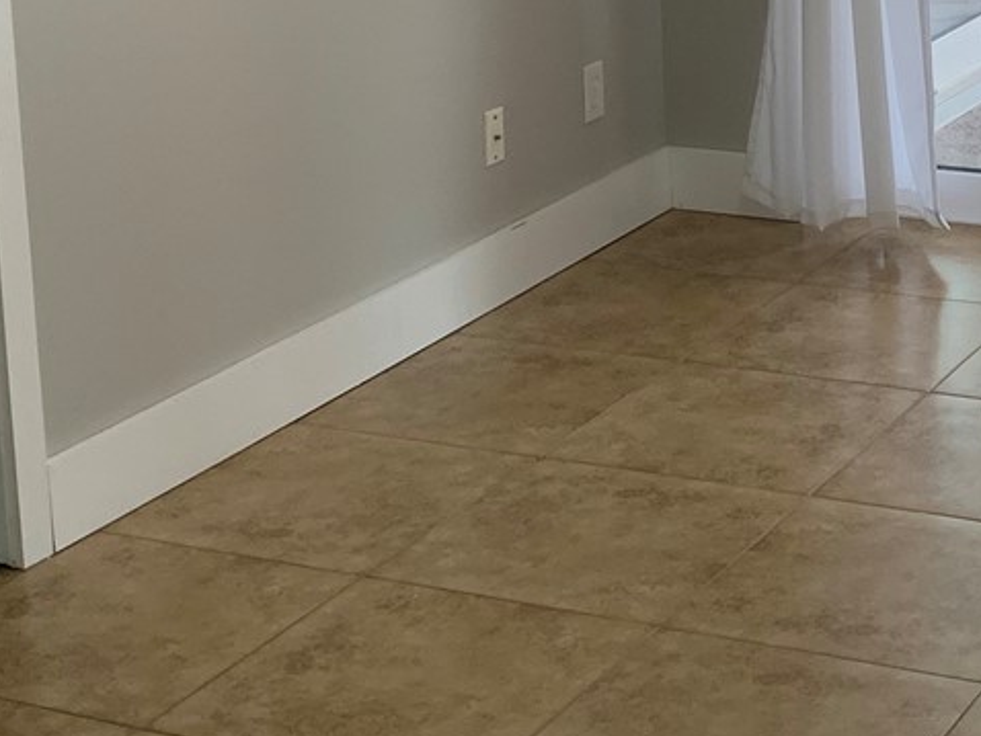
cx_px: 874
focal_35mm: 87
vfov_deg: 16.4
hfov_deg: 22.0
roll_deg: +1.6
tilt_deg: -9.9
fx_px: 2467
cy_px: -88
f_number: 1.8
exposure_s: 1/120
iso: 80
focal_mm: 4.25
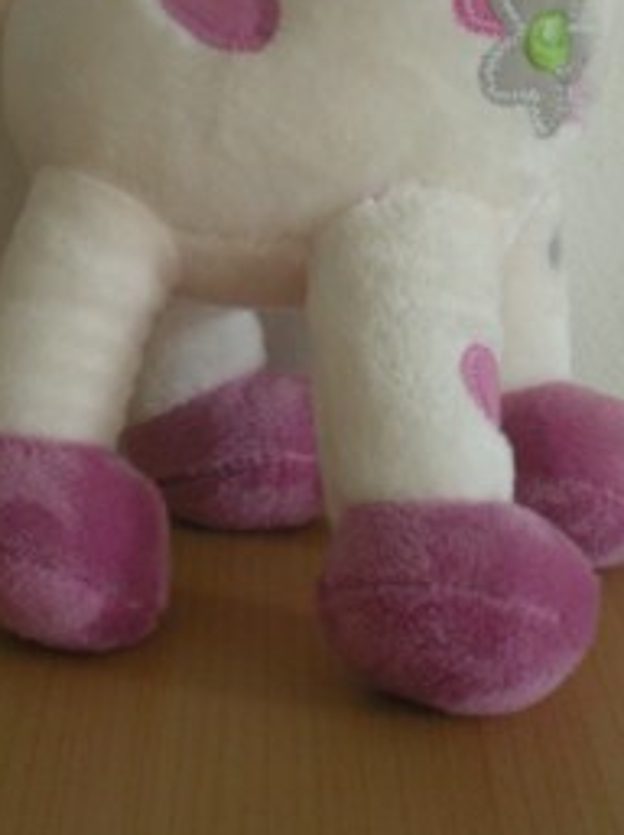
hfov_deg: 19.1
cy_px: 127
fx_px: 1855
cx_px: 306
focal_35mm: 77
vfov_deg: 24.8
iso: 200
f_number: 3.1
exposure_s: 1/38
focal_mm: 6.3
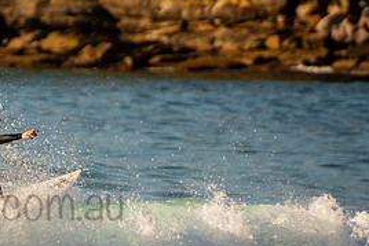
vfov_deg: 1.1
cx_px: -22
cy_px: 189
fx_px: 13321
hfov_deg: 1.6
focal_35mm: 1299
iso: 320
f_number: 5.6
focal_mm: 400
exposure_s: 1/1250
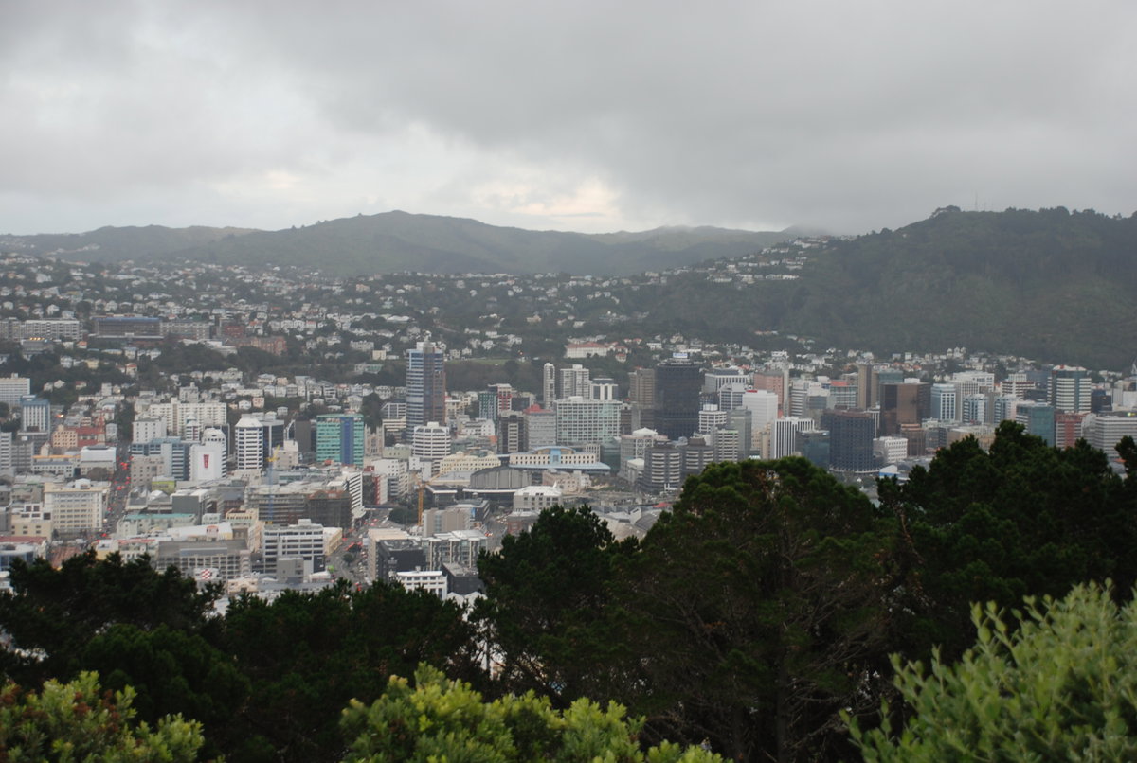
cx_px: 568
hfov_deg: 33.3
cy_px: 382
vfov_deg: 22.7
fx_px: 1899
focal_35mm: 60
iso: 200
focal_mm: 40
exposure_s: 1/30
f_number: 4.5
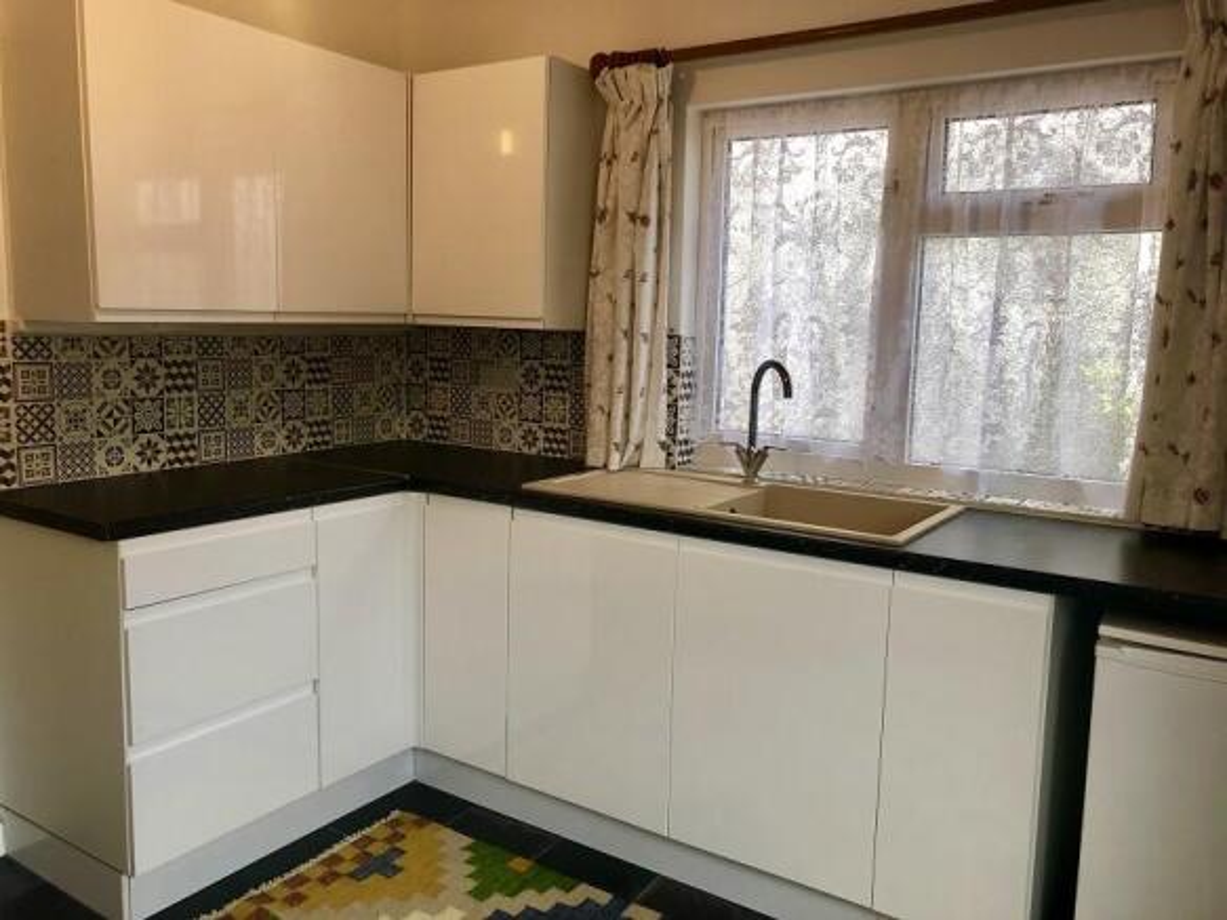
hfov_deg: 63.5
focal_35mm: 28
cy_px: 460
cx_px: 614
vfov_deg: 49.7
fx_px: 992
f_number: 1.8
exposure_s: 1/100
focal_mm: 3.99
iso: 40
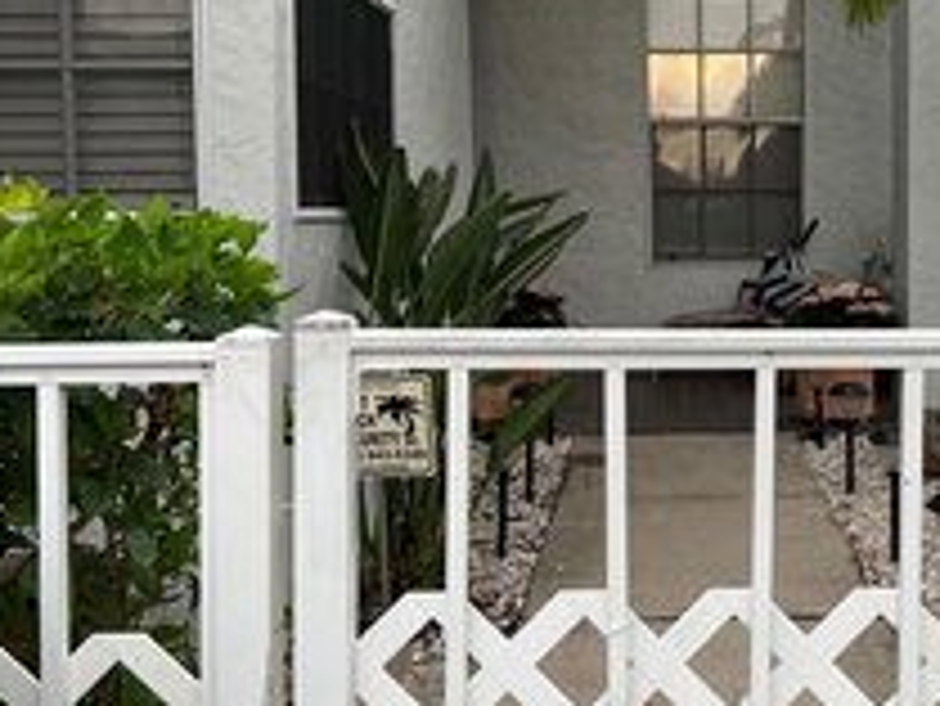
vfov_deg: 27.5
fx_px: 1440
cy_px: 310
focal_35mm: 53
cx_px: 767
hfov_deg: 34.9
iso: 80
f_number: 1.5
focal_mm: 5.7
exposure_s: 1/121
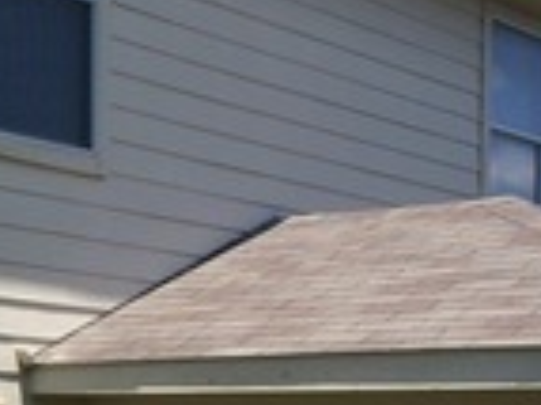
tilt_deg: +2.3
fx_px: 1624
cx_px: -95
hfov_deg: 18.0
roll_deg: -2.1
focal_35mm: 104
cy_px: 435
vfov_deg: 13.9
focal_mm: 4.15
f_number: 2.2
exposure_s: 1/1580
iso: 32
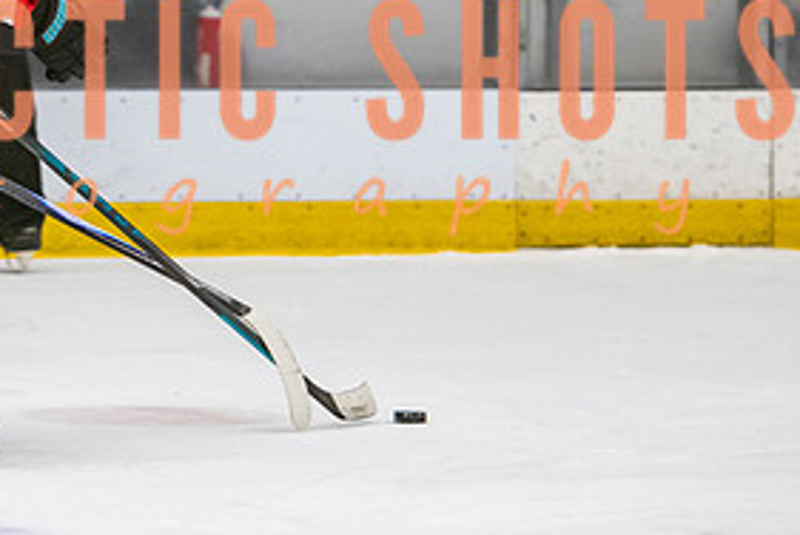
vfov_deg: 3.3
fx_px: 9165
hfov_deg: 5.0
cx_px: -133
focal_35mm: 412
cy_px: 80
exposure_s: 1/640
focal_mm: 130
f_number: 3.2
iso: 2000
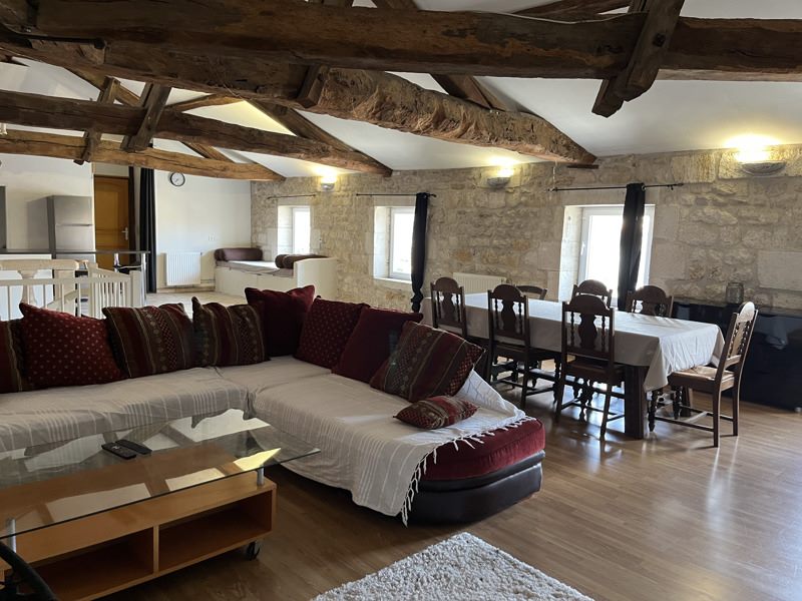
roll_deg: -2.5
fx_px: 602
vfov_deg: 53.1
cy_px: 300
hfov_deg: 67.3
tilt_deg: -7.2
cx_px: 401
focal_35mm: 26
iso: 320
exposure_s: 1/60
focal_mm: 5.1
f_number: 1.6
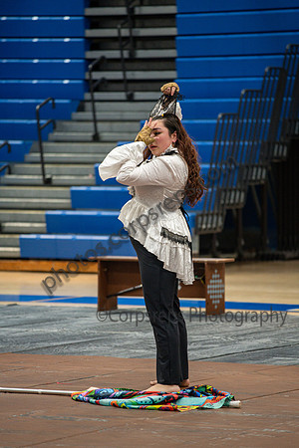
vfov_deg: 10.3
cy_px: 224
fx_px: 2491
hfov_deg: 6.9
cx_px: 150
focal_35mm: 200
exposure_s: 1/500
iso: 3200
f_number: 4
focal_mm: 200
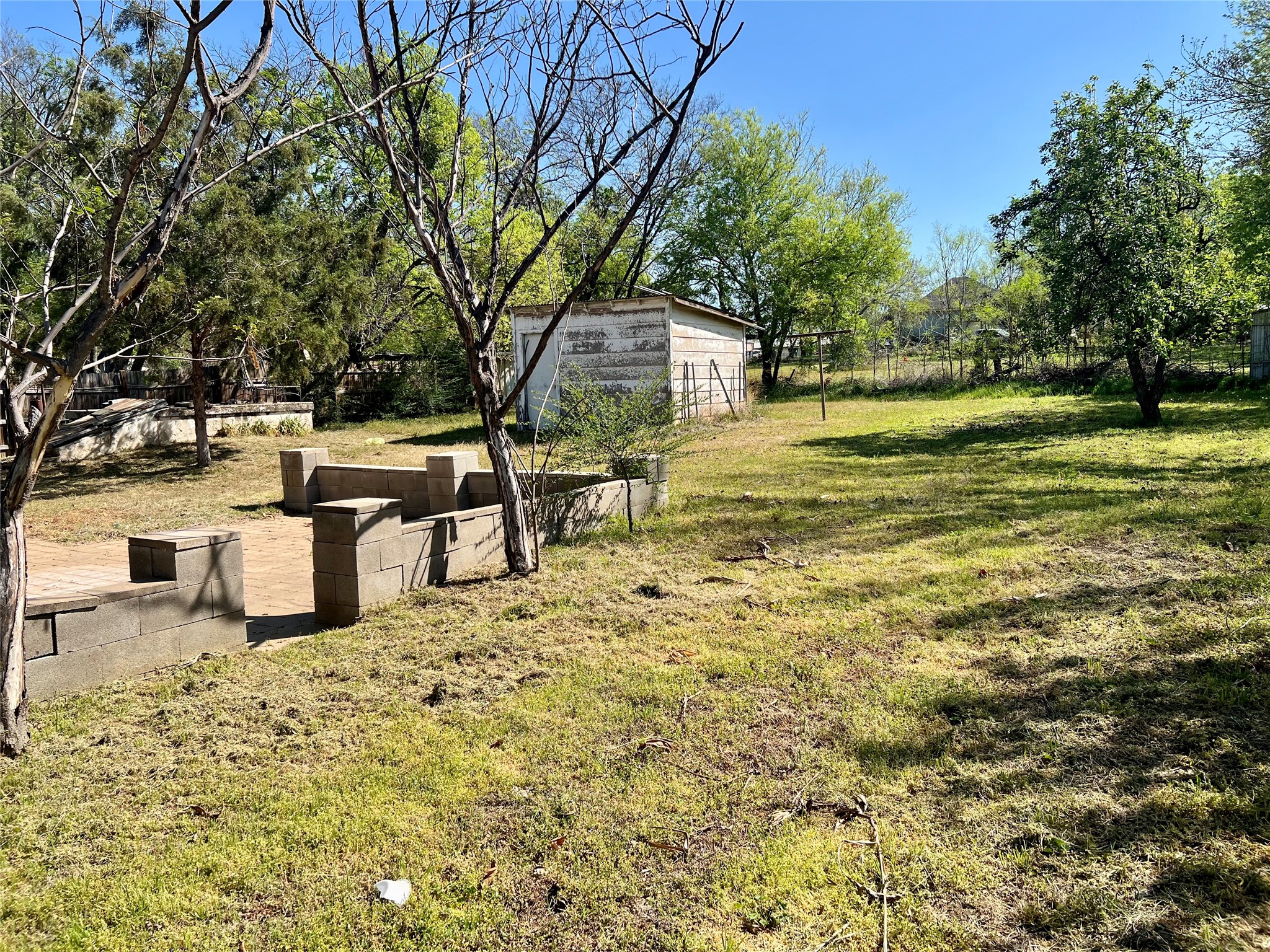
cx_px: 635
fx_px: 954
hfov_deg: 67.3
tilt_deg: -7.3
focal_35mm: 26
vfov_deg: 53.1
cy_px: 476
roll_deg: +1.4
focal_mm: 5.7
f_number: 1.5
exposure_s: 1/2994
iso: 50
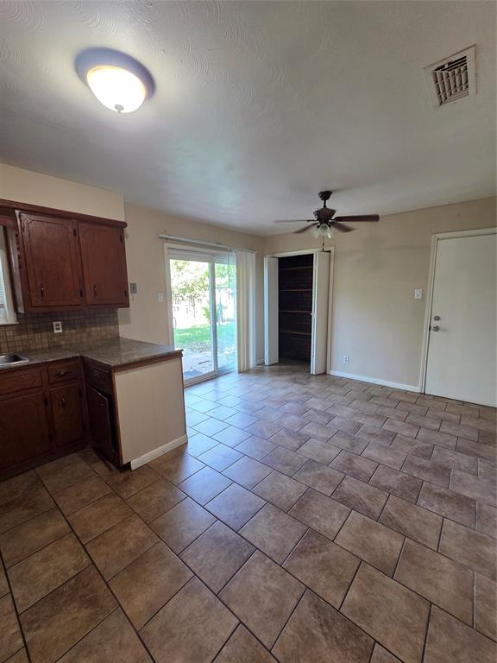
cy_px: 332
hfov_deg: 89.9
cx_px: 248
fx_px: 249
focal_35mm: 13
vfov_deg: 106.2
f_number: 2.2
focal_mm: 2.2
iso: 320
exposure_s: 1/60
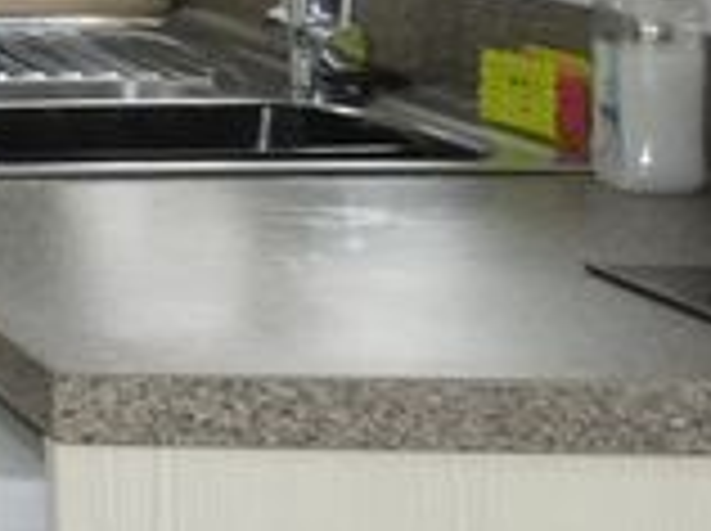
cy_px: -166
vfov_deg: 11.1
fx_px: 2666
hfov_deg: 10.6
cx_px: -1431
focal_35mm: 130
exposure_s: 1/60
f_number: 2.8
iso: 250
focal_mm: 3.6
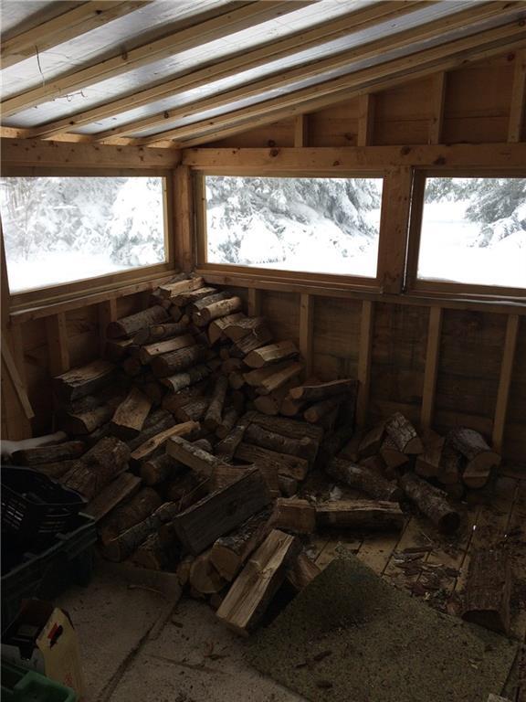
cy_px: 351
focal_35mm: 29
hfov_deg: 48.2
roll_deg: -0.1
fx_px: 588
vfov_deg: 61.7
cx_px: 263
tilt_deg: -16.5
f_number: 2.2
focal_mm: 4.15
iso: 32
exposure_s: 1/366
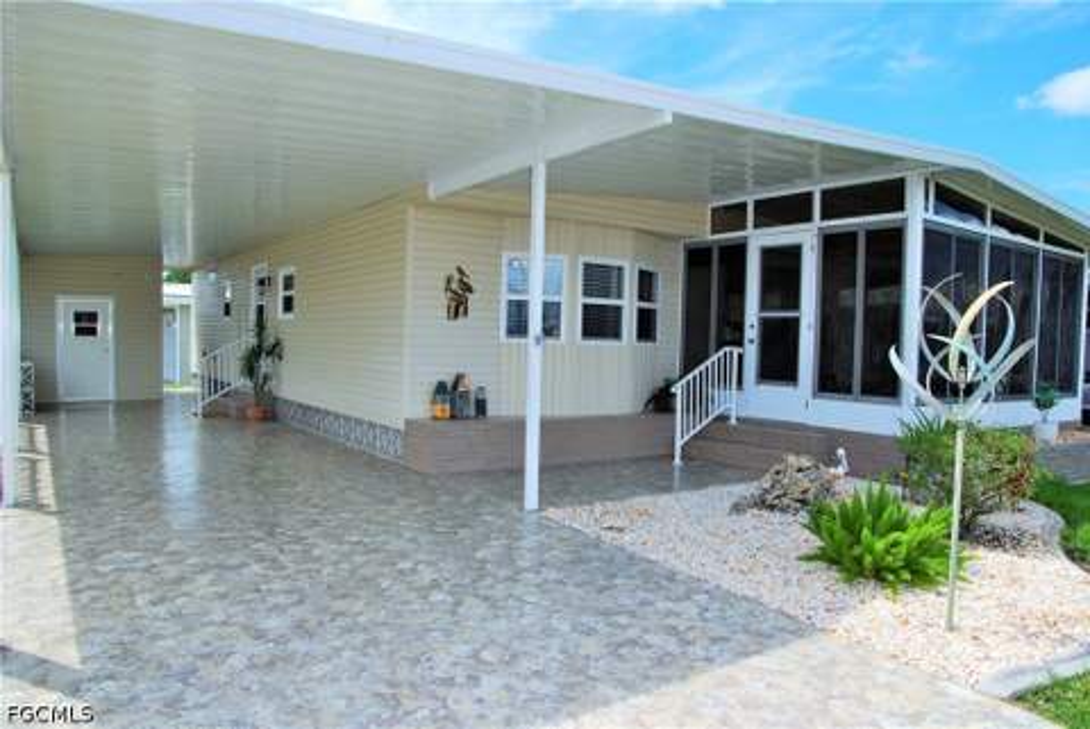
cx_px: 545
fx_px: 727
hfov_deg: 73.7
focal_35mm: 24
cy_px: 364
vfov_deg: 53.2
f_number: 6.3
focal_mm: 16
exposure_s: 1/160
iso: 100
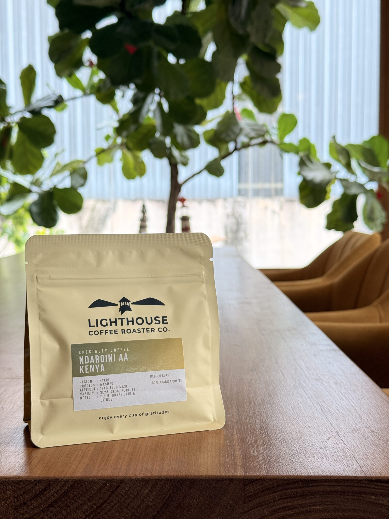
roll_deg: +0.0
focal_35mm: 48
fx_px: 719
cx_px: 194
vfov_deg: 39.7
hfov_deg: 30.3
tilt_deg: -3.5
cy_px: 260
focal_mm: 6.76
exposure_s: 1/100
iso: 160
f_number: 1.78
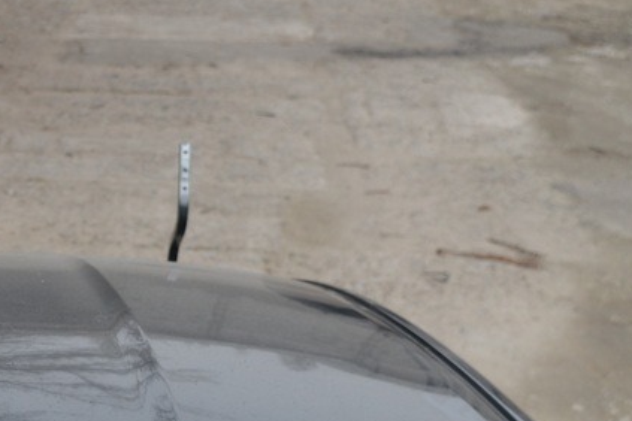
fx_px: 1847
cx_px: -90
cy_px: 474
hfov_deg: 18.6
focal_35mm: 105
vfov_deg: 12.8
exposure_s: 1/125
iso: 100
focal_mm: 29
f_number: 5.6
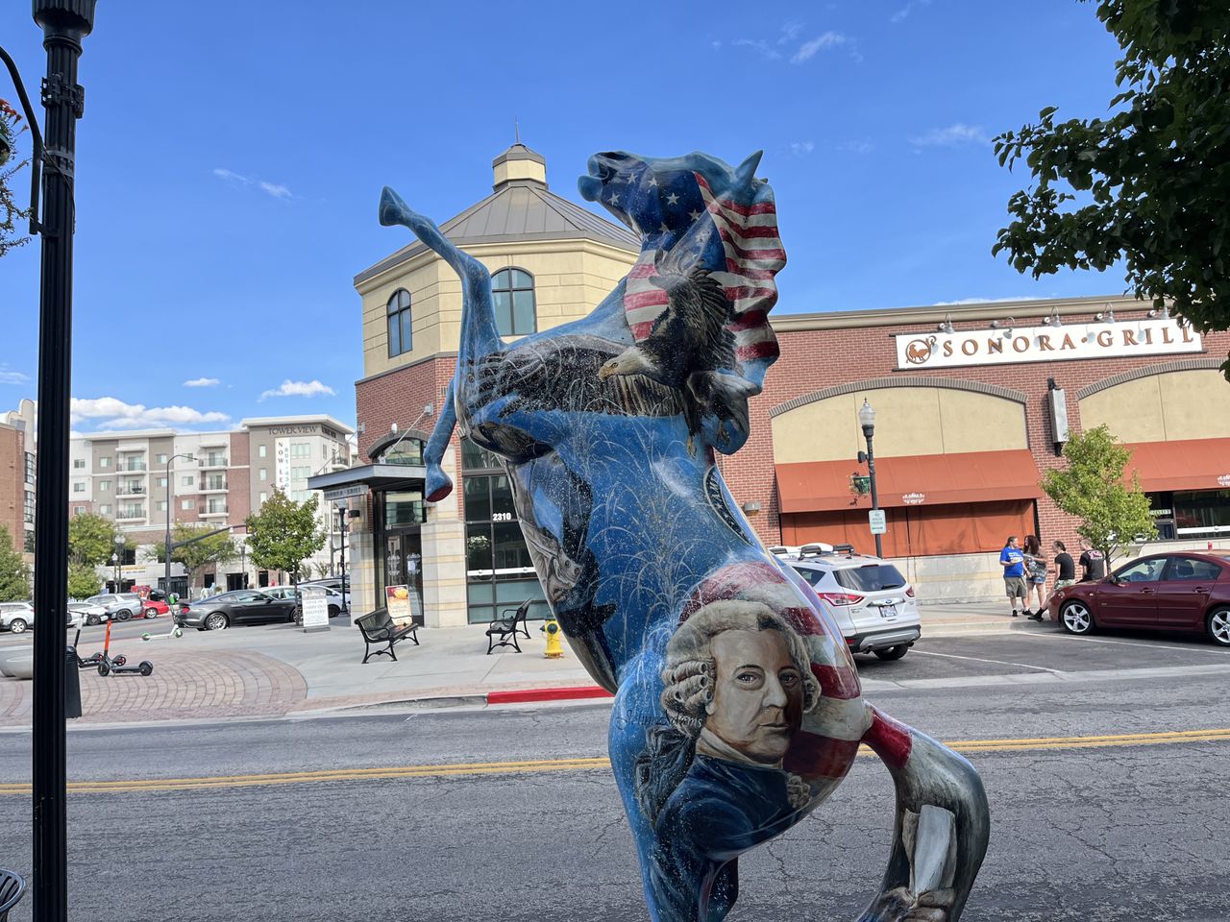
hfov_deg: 67.3
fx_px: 924
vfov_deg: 53.1
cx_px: 615
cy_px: 461
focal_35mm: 26
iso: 50
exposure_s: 1/1212
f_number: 1.6
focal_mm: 5.1
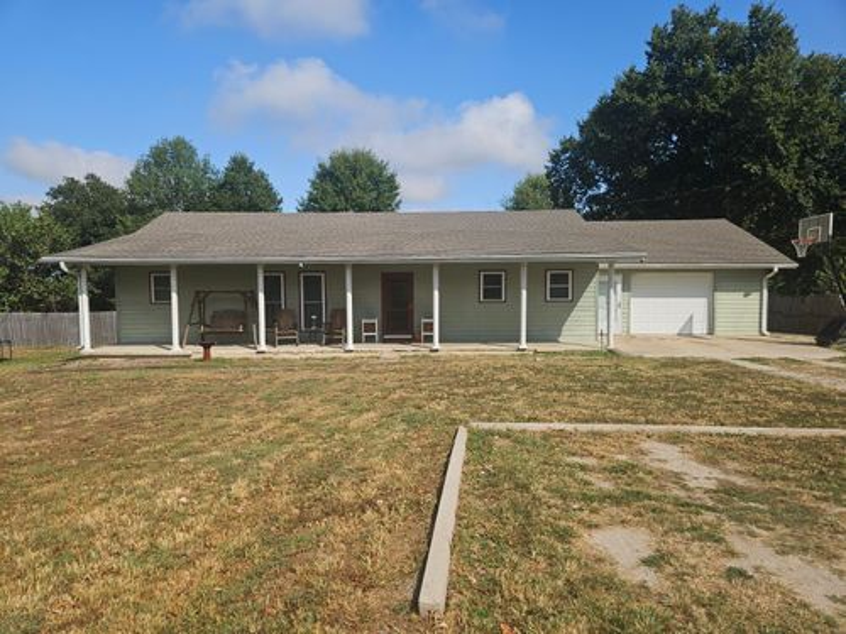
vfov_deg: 58.9
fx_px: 562
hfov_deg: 73.9
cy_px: 317
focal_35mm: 23
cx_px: 423
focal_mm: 5.4
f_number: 1.8
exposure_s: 1/2271
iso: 25
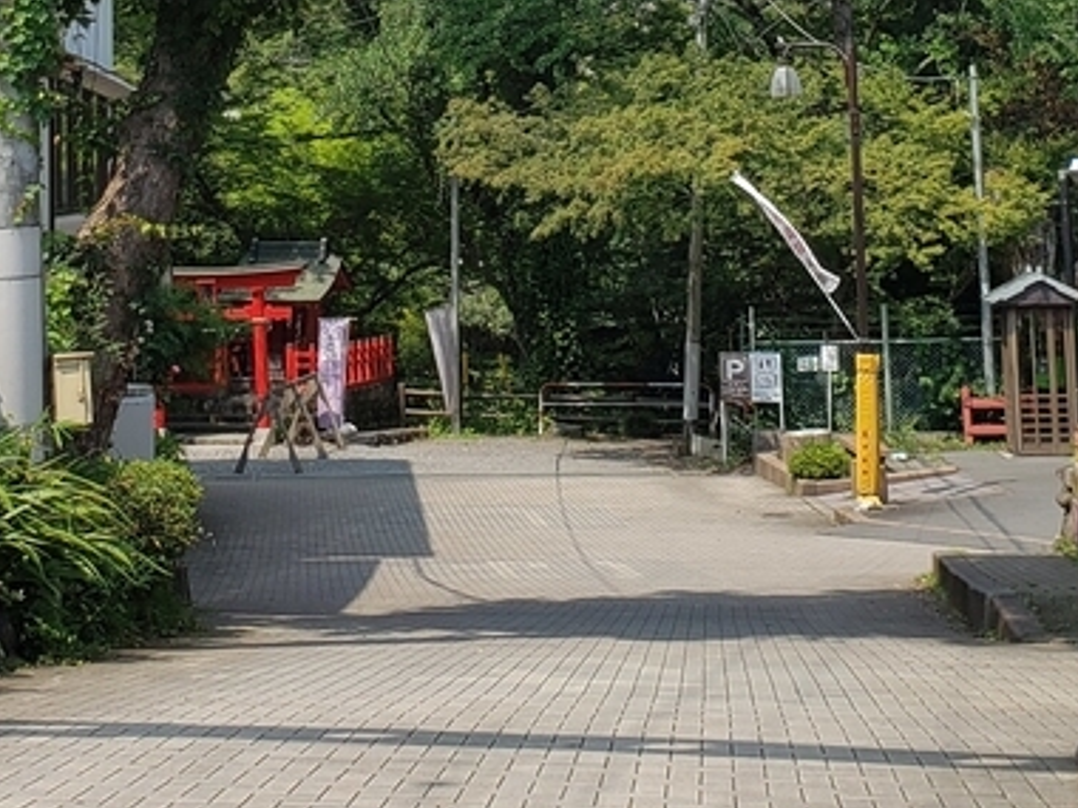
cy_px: -116
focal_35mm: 82
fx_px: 2554
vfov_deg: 17.3
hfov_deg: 23.7
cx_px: 321
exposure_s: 1/1248
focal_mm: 4.3
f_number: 2.4
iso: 50
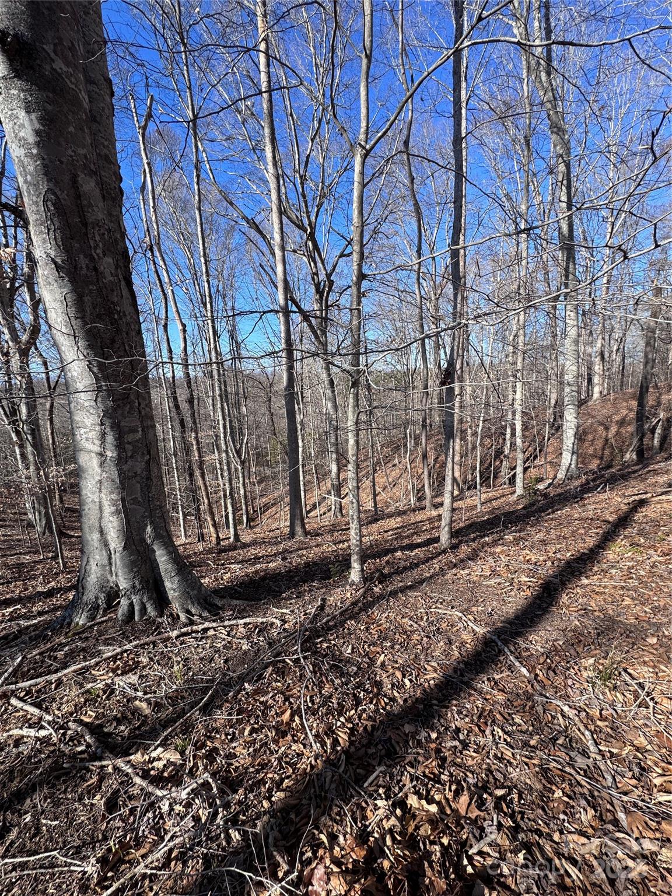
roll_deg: +1.3
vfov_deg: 102.1
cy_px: 448
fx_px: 362
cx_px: 336
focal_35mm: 14
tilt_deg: -12.0
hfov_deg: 85.7
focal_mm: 2.22
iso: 50
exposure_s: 1/956
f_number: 2.2
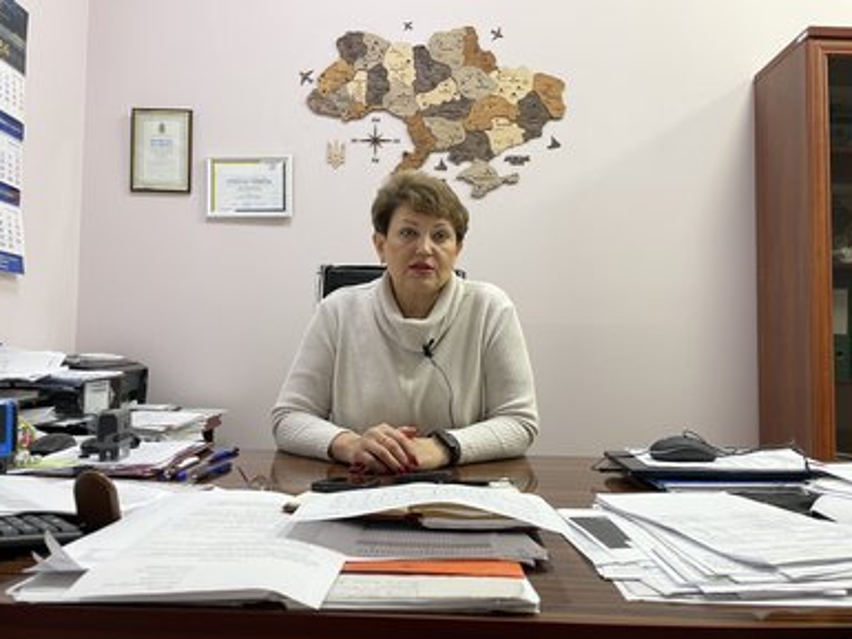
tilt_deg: +2.9
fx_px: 665
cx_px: 416
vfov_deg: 51.4
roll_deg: -0.6
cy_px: 329
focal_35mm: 27
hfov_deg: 65.3
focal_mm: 4.2
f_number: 1.6
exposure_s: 1/50
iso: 80
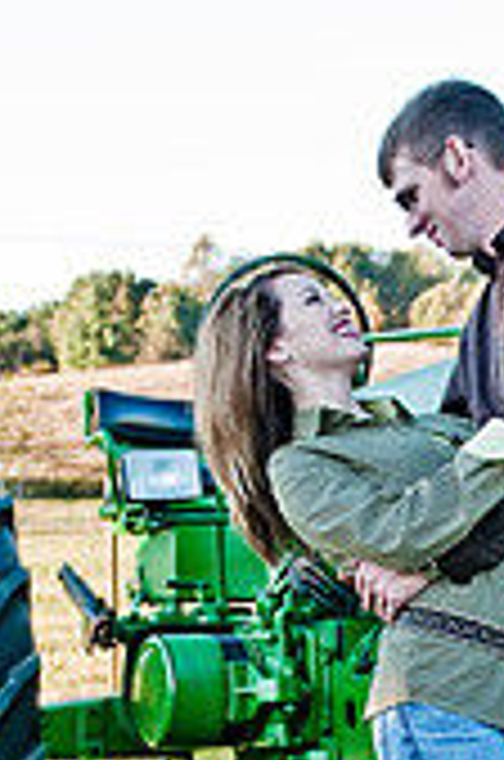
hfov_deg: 14.0
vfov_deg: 20.8
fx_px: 2024
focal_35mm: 96
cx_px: 484
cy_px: 684
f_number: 2.8
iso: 160
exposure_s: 1/250
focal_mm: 24
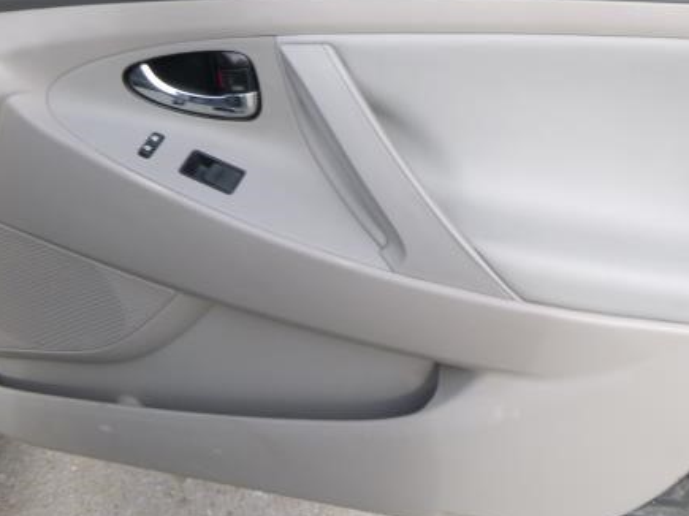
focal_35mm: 46
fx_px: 915
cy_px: 187
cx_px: 424
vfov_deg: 31.3
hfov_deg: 41.0
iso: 100
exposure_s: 1/160
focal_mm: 4.5
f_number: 3.9
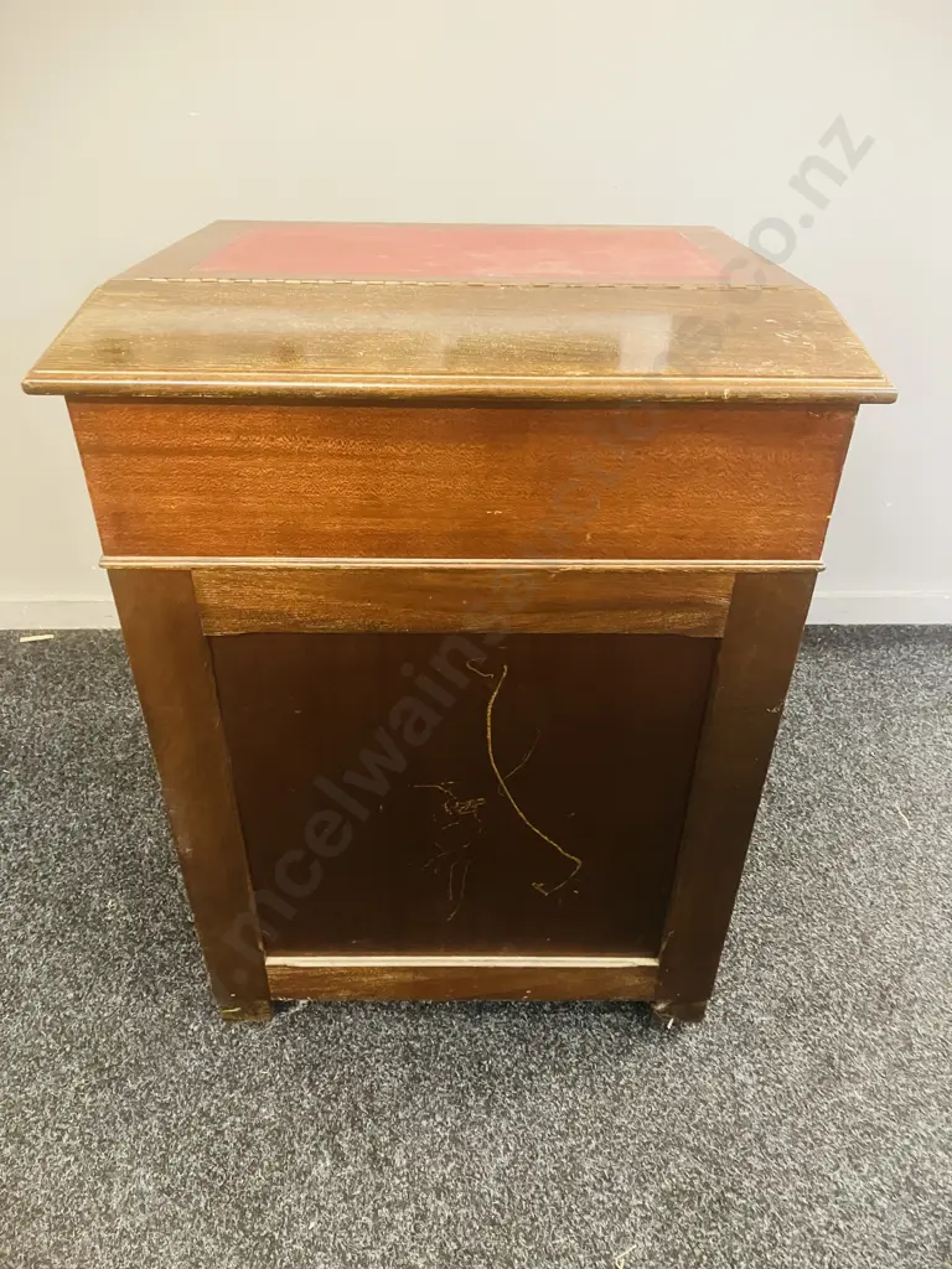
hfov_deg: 49.7
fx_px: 1027
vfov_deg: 63.4
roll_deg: -2.0
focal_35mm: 28
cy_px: 634
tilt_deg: -36.3
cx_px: 476
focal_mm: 3.99
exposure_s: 1/25
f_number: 1.8
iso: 400
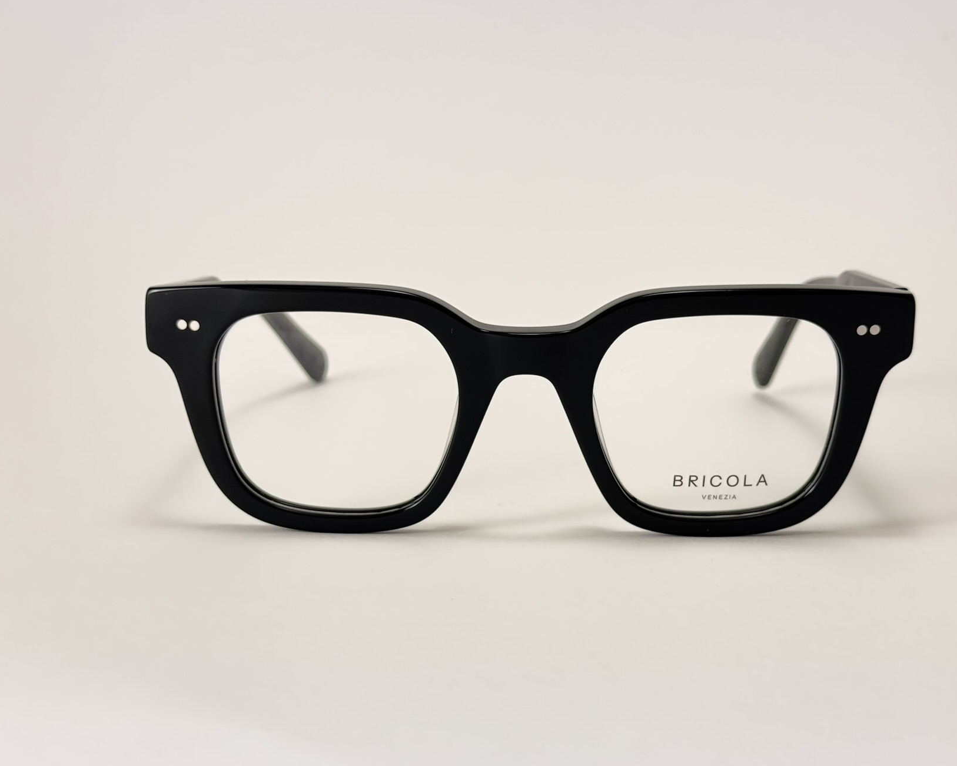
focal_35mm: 59
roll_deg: -0.6
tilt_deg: -8.6
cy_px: 389
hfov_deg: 31.9
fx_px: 1671
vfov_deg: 25.8
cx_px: 513
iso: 50
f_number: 1.78
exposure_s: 1/100
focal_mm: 6.76
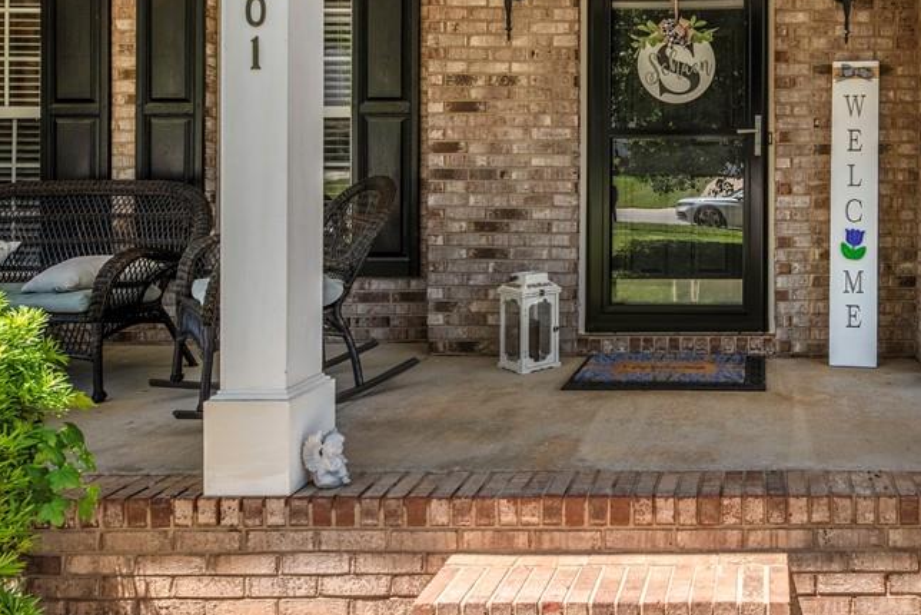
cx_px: 763
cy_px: 159
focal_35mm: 32
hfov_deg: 53.9
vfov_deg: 40.1
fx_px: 819
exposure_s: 1/4000
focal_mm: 19
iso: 320
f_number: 6.3
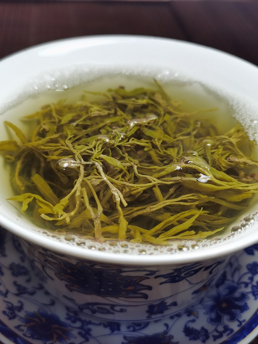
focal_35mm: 43
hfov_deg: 33.6
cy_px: 172
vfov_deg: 43.9
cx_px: 129
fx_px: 427
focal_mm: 5.58
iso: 50
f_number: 1.8
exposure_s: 1/100
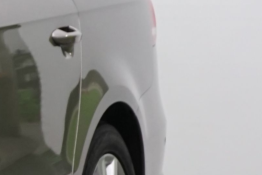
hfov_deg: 4.9
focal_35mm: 401
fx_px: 2919
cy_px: 104
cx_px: -530
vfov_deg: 3.4
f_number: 5.6
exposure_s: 1/50
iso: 800
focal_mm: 54
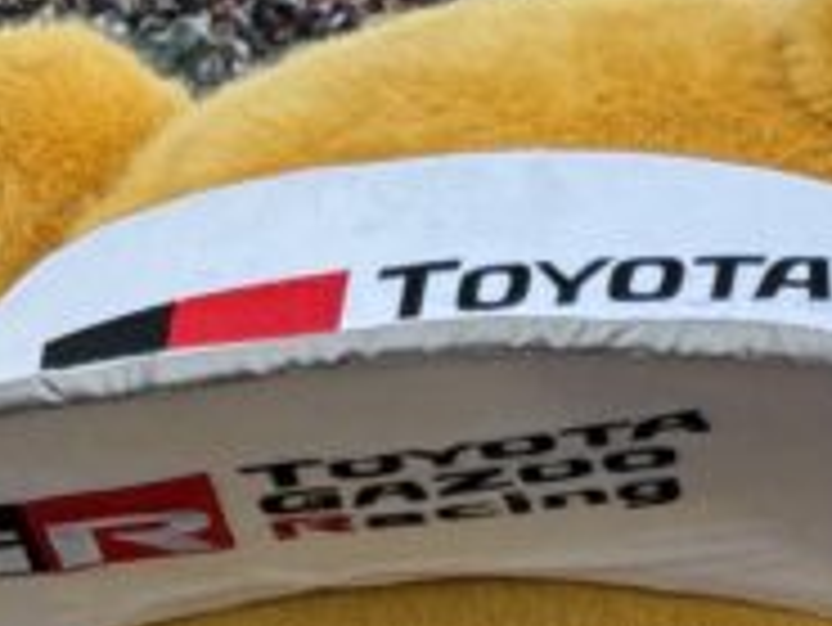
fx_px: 7311
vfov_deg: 4.9
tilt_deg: -5.6
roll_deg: -1.3
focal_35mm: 304
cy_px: 869
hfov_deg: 6.3
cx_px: -760
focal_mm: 6.86
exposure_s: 1/1027
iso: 64
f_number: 1.78
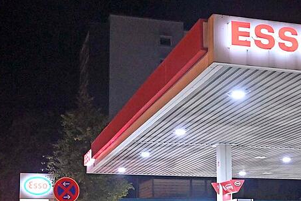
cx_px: 222
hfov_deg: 31.4
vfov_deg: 21.1
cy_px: 180
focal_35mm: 63
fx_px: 527
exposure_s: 1/160
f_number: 3.8
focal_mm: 35
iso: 10000
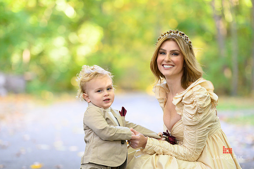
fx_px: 1058
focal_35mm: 150
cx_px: 127
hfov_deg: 13.7
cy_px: 84
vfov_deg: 9.1
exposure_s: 1/200
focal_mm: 150
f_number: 3.2
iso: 1600
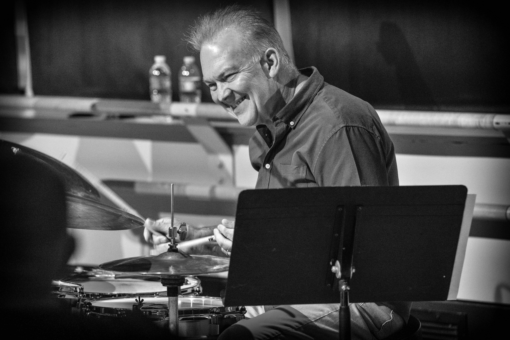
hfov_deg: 10.3
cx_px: 255
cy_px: 170
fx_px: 2833
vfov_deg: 6.9
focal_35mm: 200
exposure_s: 1/100
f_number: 4.5
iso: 2500
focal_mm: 200
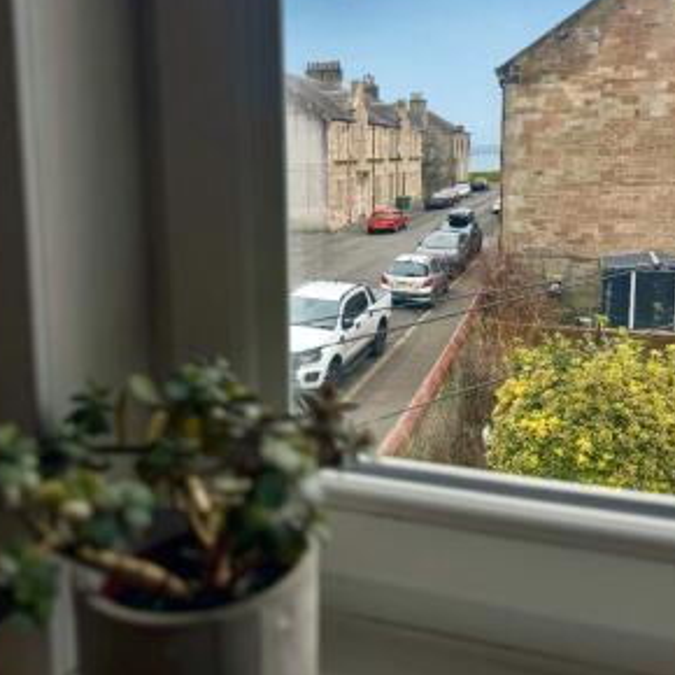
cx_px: 347
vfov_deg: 50.6
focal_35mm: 32
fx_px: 706
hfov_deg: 51.1
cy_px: 257
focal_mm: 6.76
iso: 80
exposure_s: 1/499
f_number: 1.78
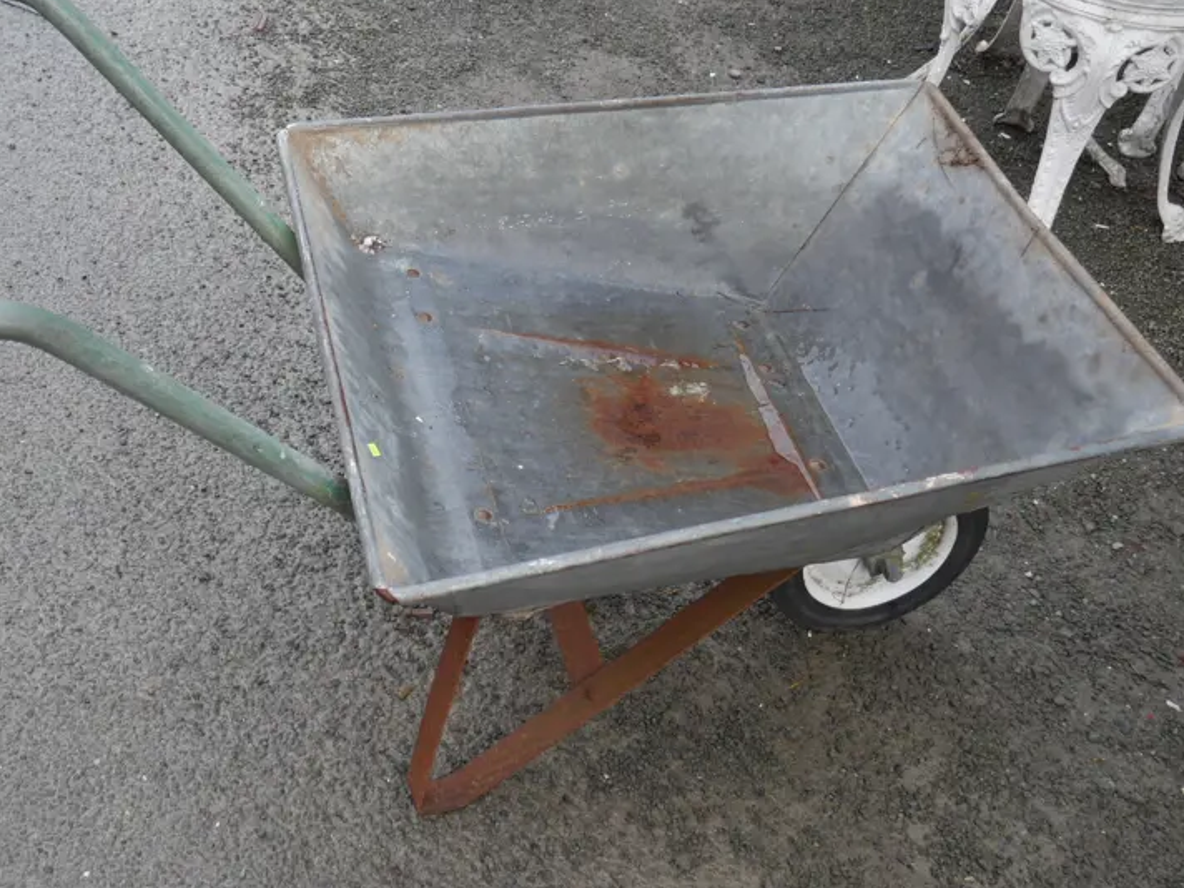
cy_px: 479
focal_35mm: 46
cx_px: 452
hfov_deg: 41.0
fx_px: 1573
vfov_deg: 31.5
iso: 200
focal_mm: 16
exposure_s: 1/100
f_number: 3.6
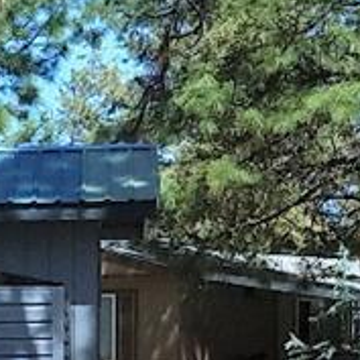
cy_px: 472
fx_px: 2294
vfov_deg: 8.8
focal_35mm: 195
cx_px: -130
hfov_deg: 8.8
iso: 50
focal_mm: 4.2
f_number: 1.7
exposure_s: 1/1980
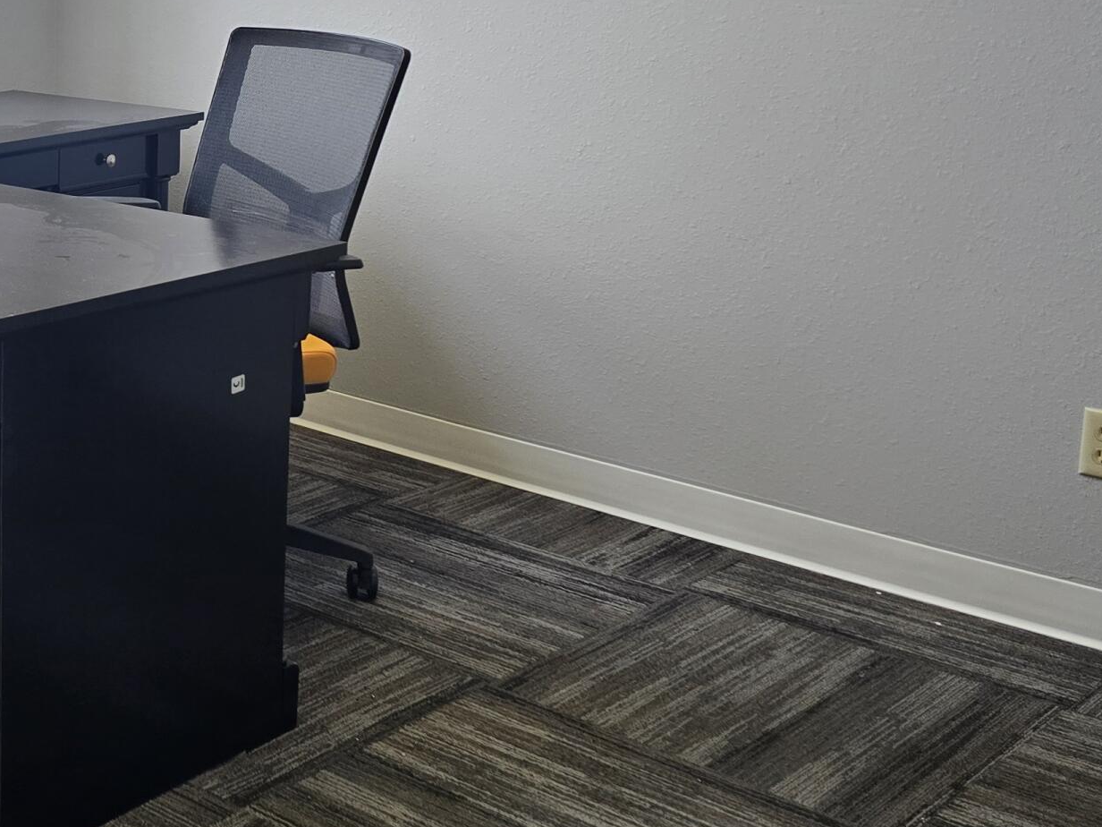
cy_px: 236
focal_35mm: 56
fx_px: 1783
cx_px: -92
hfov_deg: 30.9
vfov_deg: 25.9
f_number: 1.7
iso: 125
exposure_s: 1/120
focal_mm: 6.3
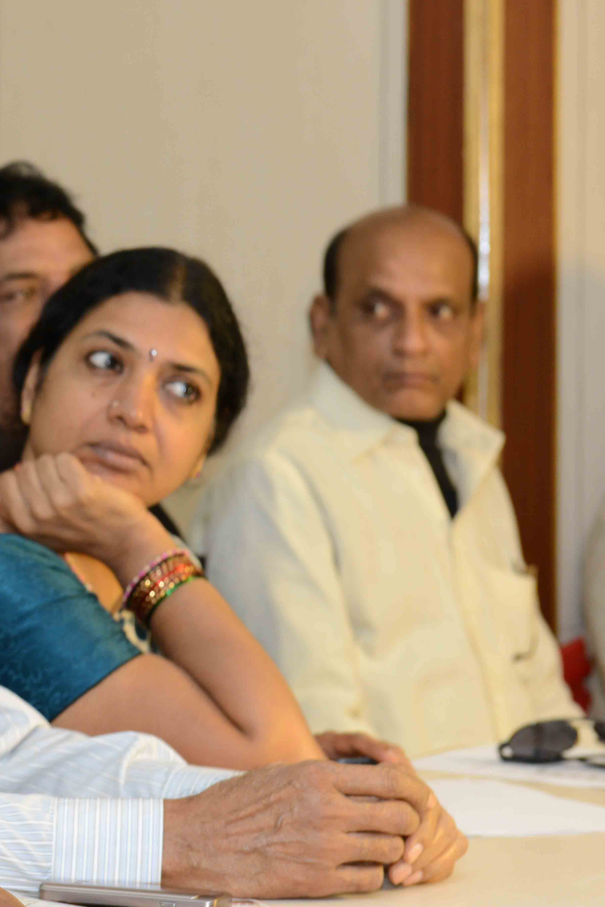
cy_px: 426
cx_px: -263
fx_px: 3554
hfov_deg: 9.5
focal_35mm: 141
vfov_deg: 14.5
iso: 800
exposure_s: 1/60
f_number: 7.1
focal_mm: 70
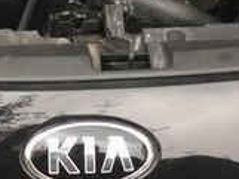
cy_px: -103
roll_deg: +0.3
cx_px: 70
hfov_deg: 16.5
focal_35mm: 119
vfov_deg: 11.8
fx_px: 822
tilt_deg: -38.2
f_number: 2.2
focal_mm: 4.15
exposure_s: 1/33
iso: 40
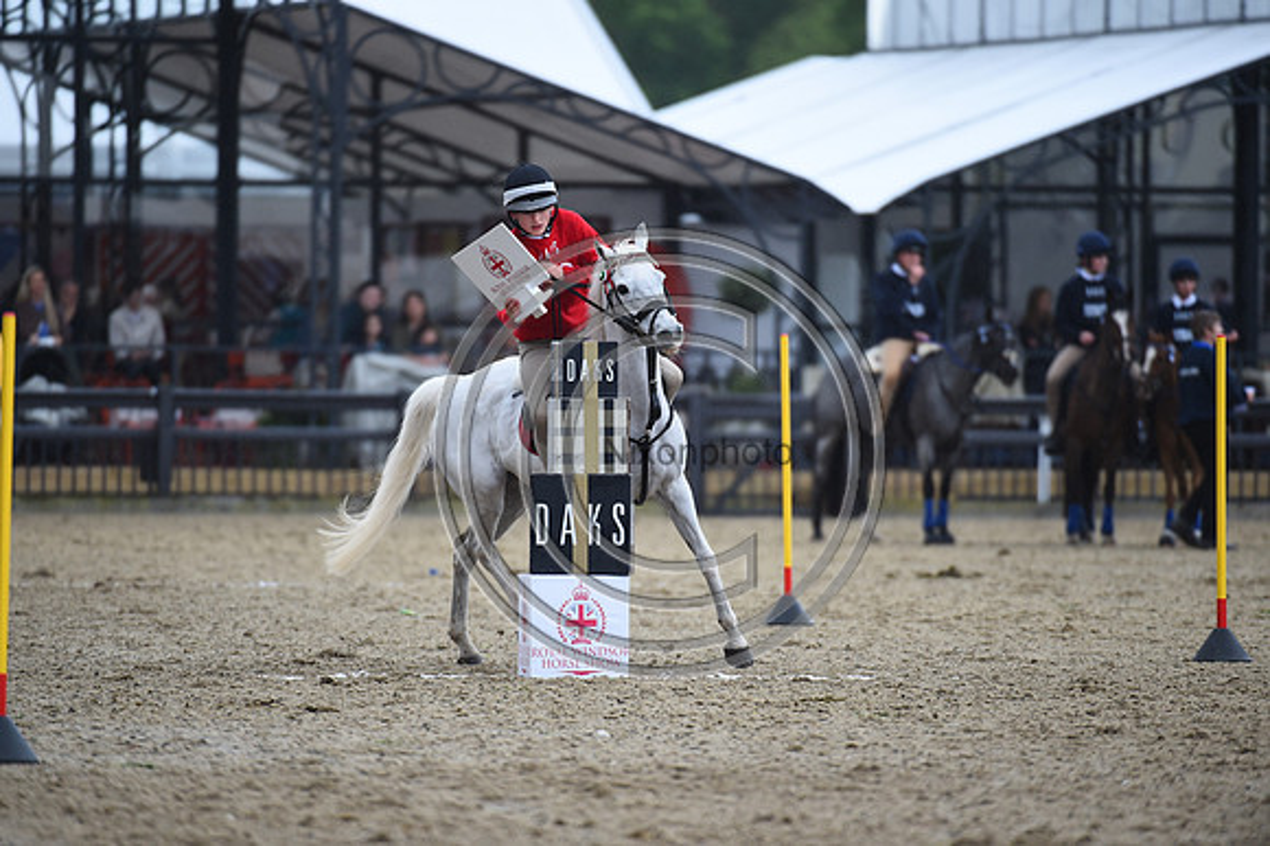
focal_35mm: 400
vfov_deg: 3.4
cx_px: 635
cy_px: 423
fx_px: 14103
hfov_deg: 5.2
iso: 1250
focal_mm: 400
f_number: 4.5
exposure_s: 1/800
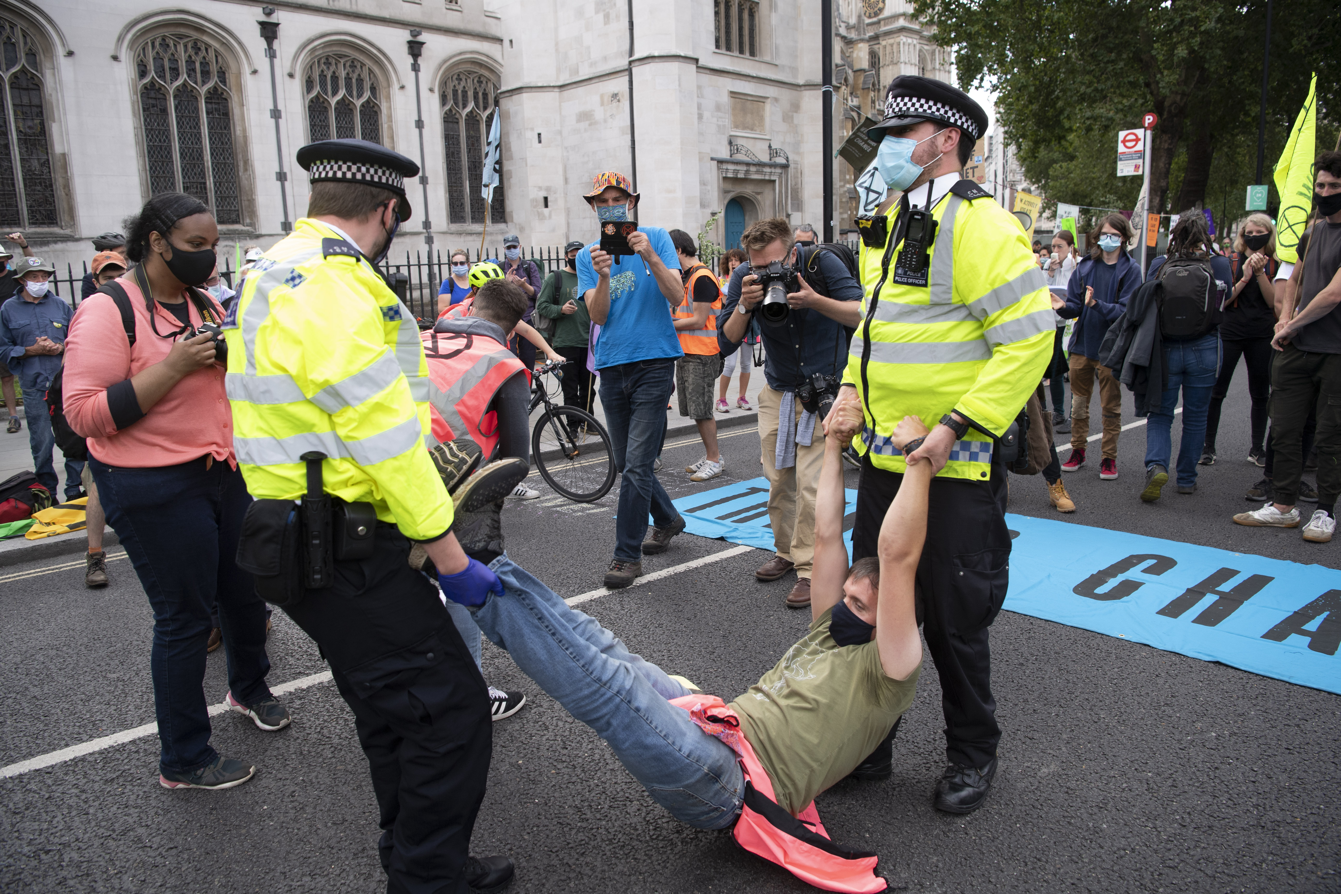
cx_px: 670
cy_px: 447
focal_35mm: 24
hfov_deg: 73.7
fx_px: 894
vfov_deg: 53.1
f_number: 4.5
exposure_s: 1/1250
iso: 1000
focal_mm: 24
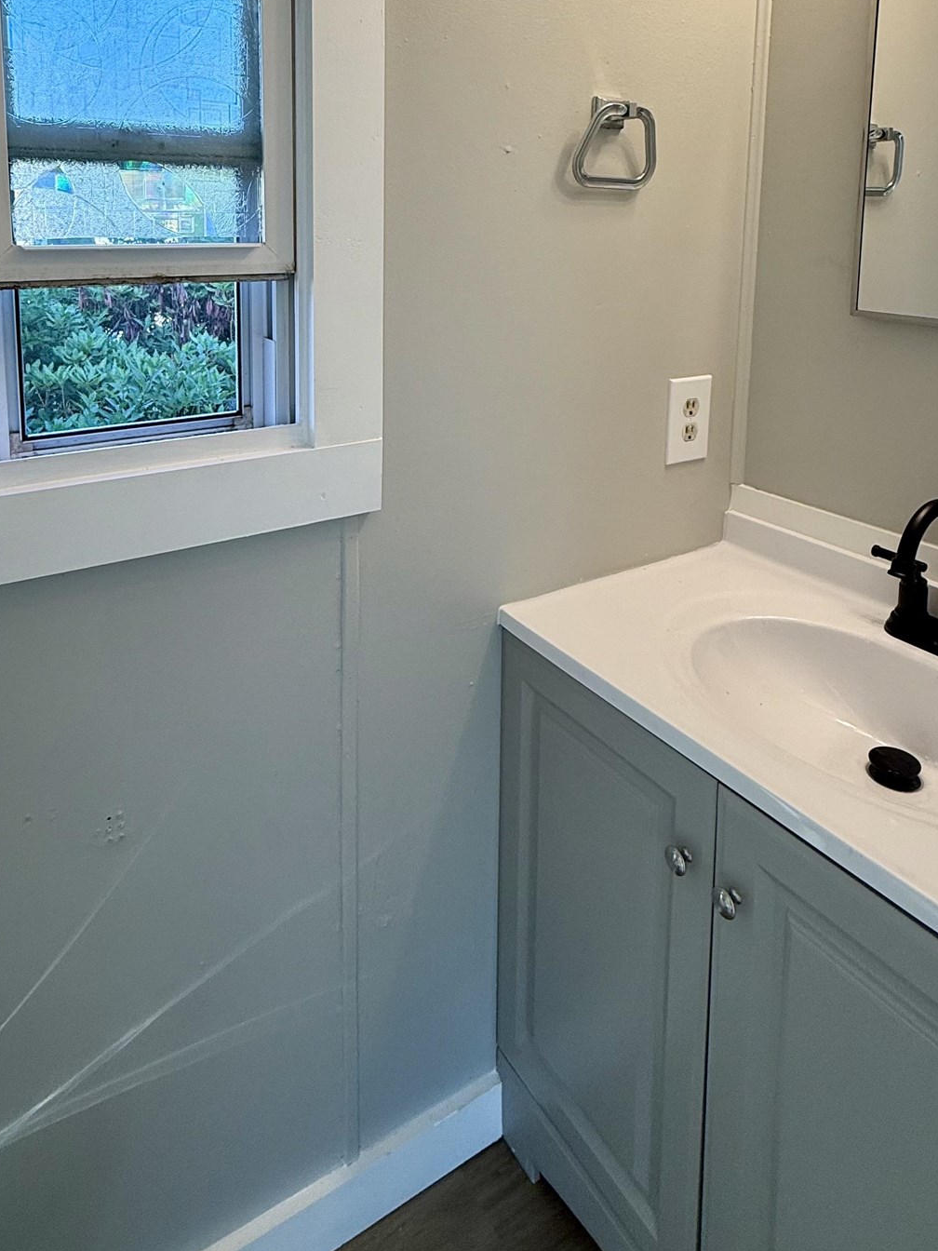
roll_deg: -0.2
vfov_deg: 67.7
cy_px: 336
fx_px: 867
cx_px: 425
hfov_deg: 56.7
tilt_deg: -7.5
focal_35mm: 24
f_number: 2.2
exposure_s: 1/120
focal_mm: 2.22
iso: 80
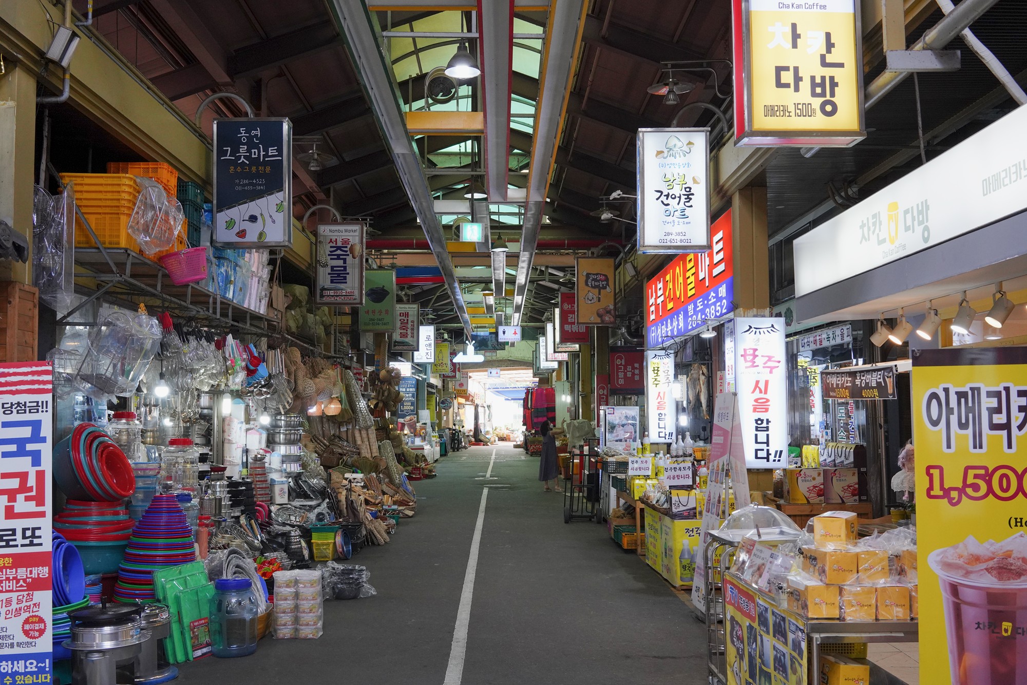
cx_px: 514
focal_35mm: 35
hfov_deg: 54.4
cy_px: 342
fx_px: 999
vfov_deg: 37.9
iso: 1600
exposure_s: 1/100
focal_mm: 35
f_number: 8
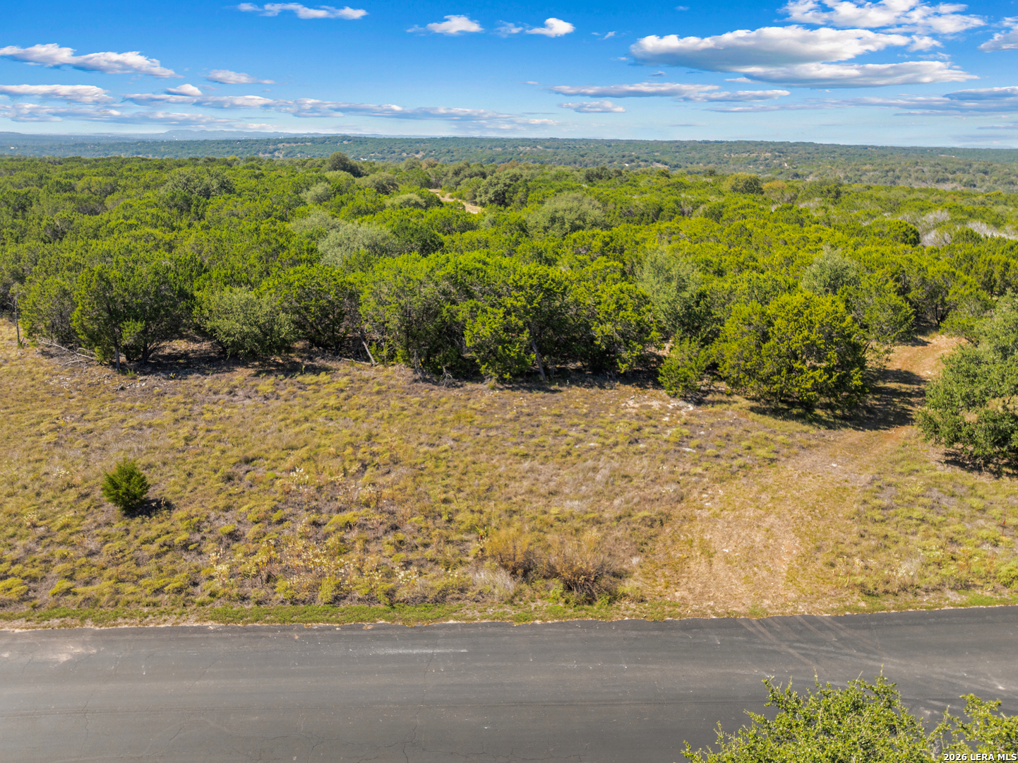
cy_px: 382
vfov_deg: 56.8
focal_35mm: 24
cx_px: 509
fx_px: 705
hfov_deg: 71.6
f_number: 2.8
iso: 130
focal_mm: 12.29
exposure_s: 1/640
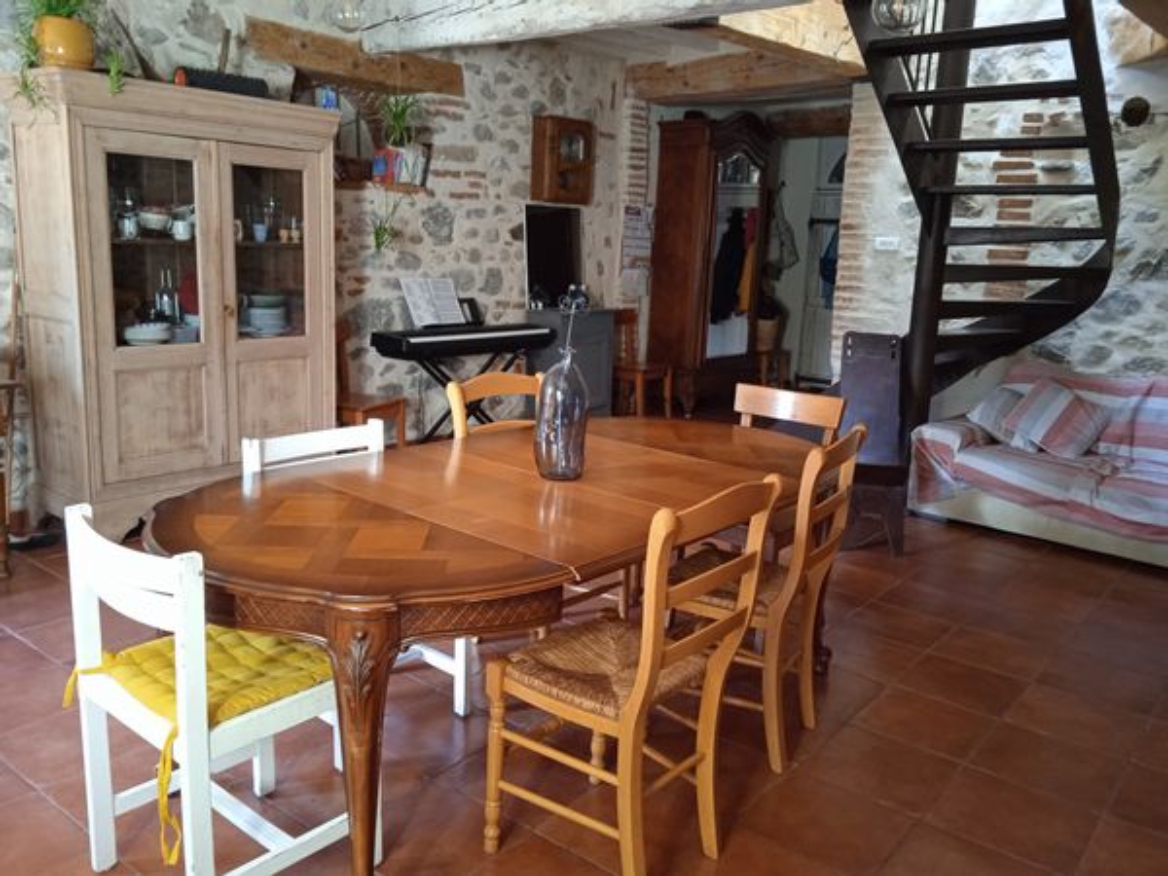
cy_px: 438
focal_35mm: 28
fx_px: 945
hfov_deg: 63.4
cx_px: 584
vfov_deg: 49.7
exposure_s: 1/20
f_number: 2.2
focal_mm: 3.43
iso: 758
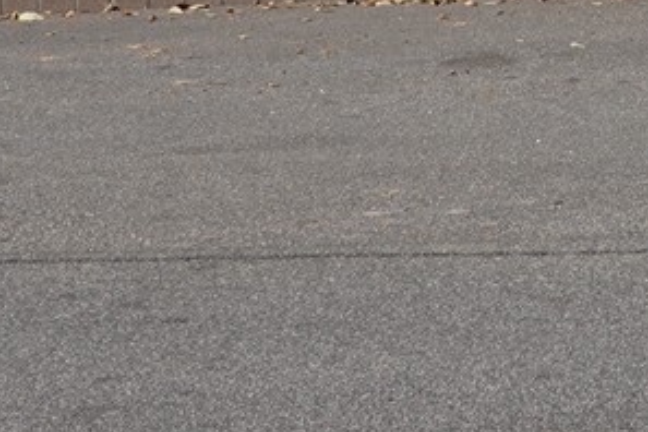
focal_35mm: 222
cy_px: -980
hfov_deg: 8.7
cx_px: 1396
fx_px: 3996
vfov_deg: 5.7
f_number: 20
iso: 200
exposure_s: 1/100
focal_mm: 33
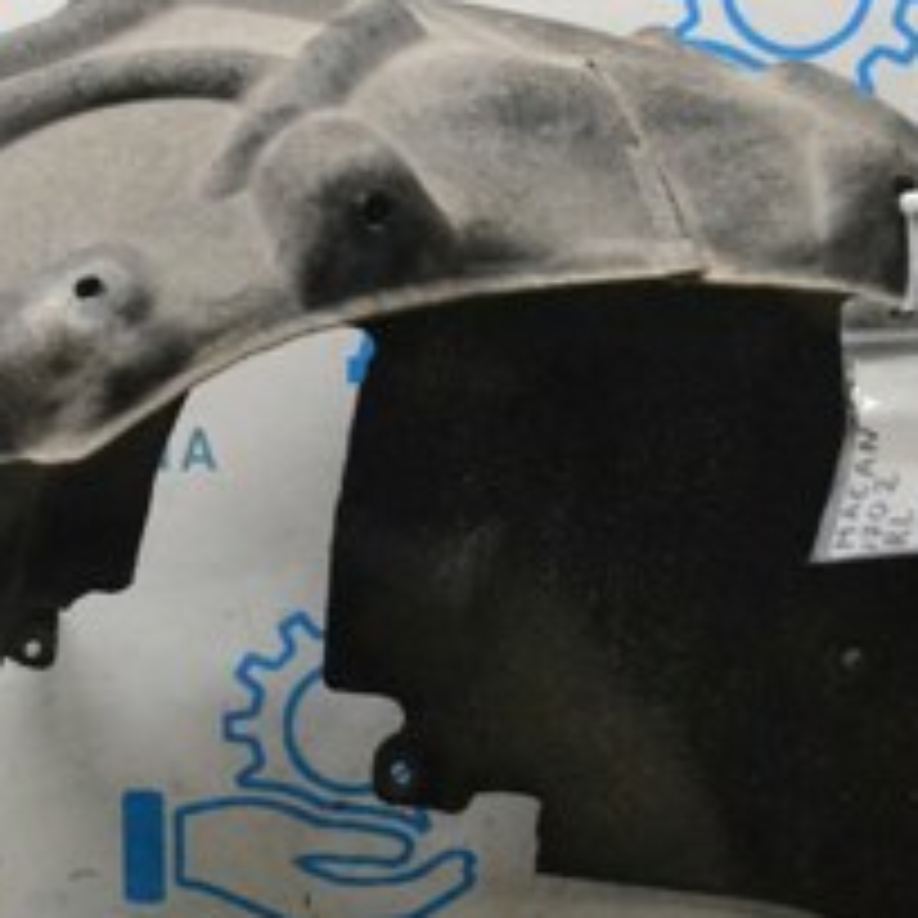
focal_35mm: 80
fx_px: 2400
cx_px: 392
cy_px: 513
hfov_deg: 21.6
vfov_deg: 21.6
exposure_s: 1/500
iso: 3200
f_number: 3.8
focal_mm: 20
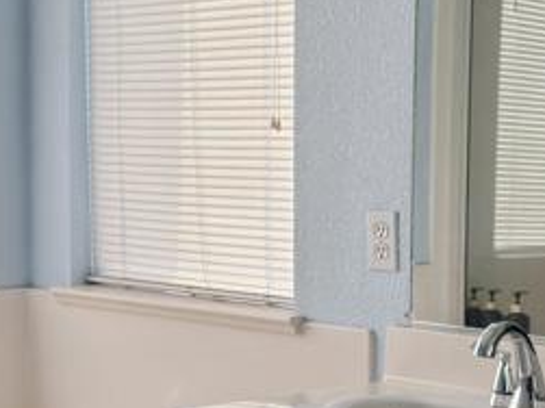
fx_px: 1542
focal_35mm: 98
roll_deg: +0.2
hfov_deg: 19.8
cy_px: 230
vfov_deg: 15.1
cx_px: 91
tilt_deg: -4.0
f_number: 1.78
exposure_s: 1/453
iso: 64
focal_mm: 6.76
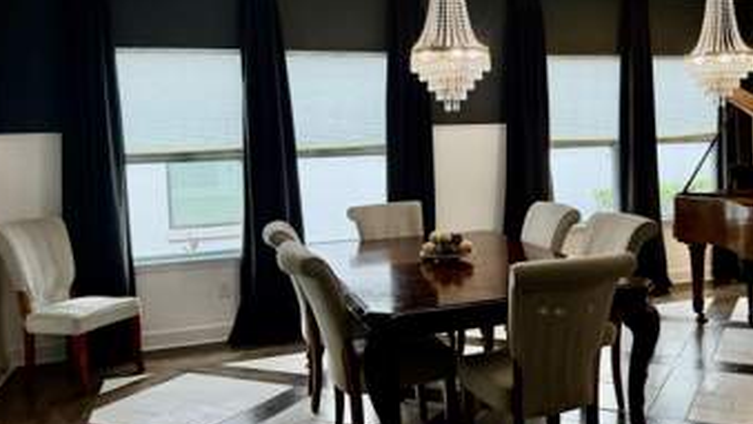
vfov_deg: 32.0
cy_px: 179
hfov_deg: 52.9
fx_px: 739
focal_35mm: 37
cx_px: 506
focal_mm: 6.76
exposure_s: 1/149
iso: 200
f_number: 1.78
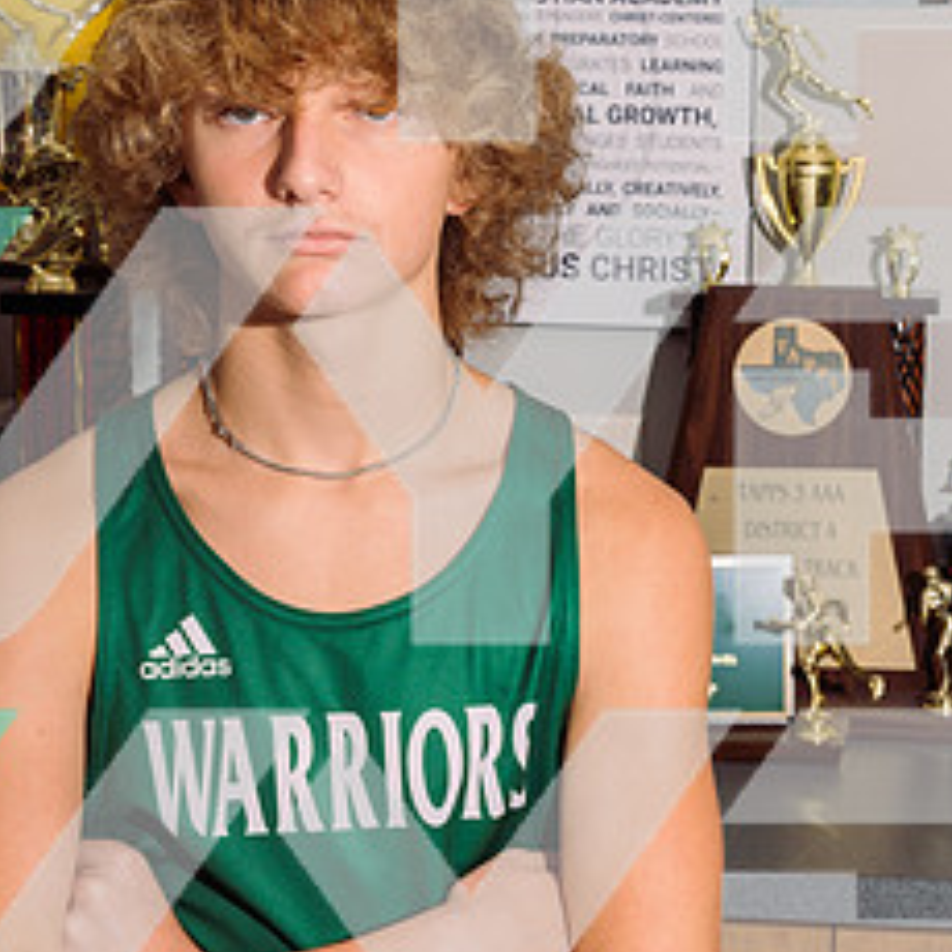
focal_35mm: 92
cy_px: 428
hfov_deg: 18.8
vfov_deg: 18.9
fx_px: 2863
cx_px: 654
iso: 125
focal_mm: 43
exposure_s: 1/250
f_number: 9
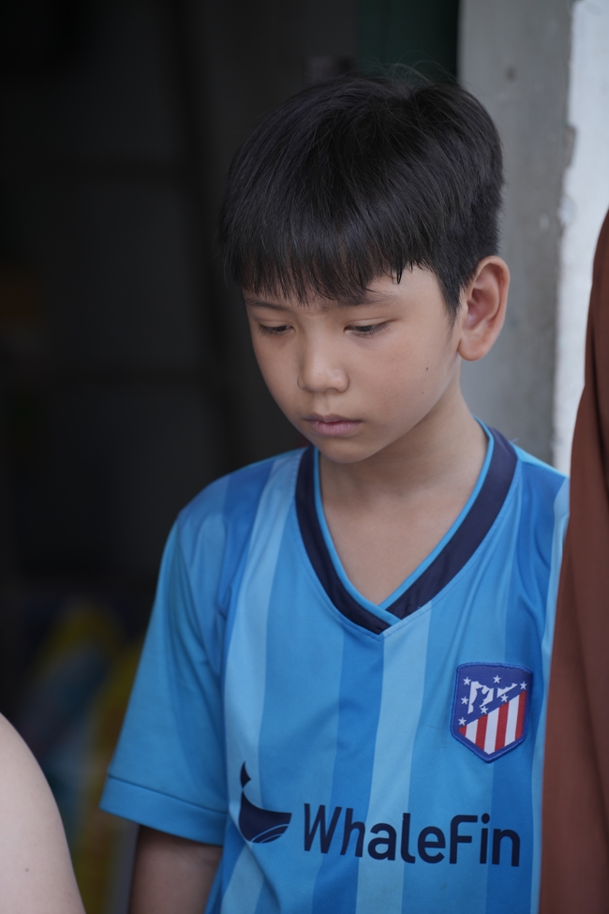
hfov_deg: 10.4
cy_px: 457
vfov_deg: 15.5
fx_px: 3349
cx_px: 304
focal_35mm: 132
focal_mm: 132
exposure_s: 1/160
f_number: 4
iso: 125
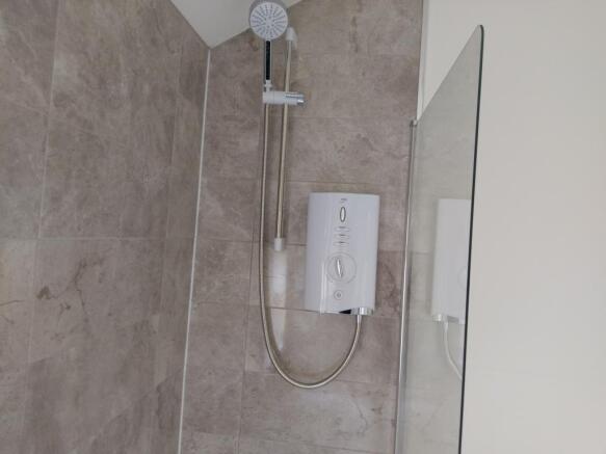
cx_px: 303
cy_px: 227
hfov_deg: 67.3
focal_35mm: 26
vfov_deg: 53.0
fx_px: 455
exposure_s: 1/25
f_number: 1.8
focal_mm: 4.58
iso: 250
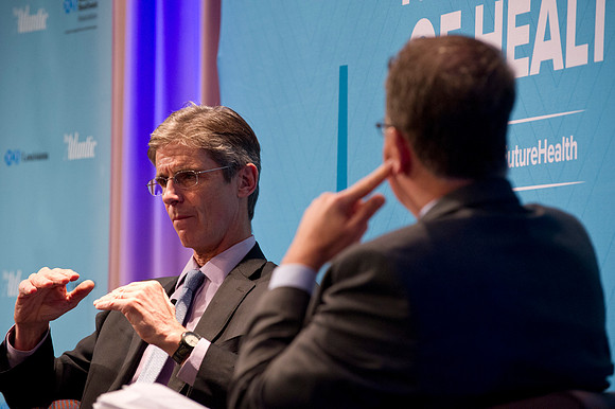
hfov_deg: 10.3
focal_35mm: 200
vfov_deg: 6.9
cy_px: 204
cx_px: 308
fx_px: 3415
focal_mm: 200
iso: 2500
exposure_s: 1/125
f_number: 4
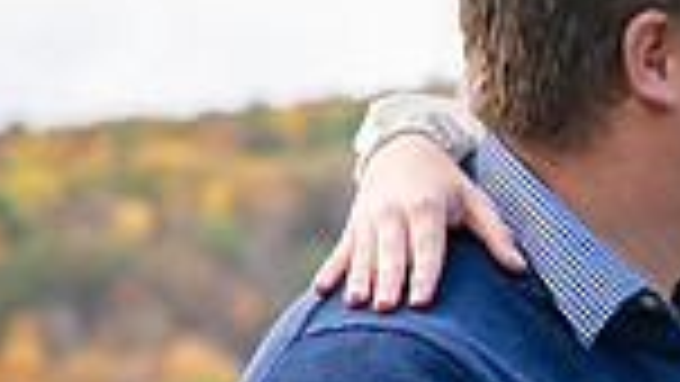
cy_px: 90
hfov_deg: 7.1
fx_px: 5410
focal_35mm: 300
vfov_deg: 4.1
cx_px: 1036
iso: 1250
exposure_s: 1/2000
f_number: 4.5
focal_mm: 70
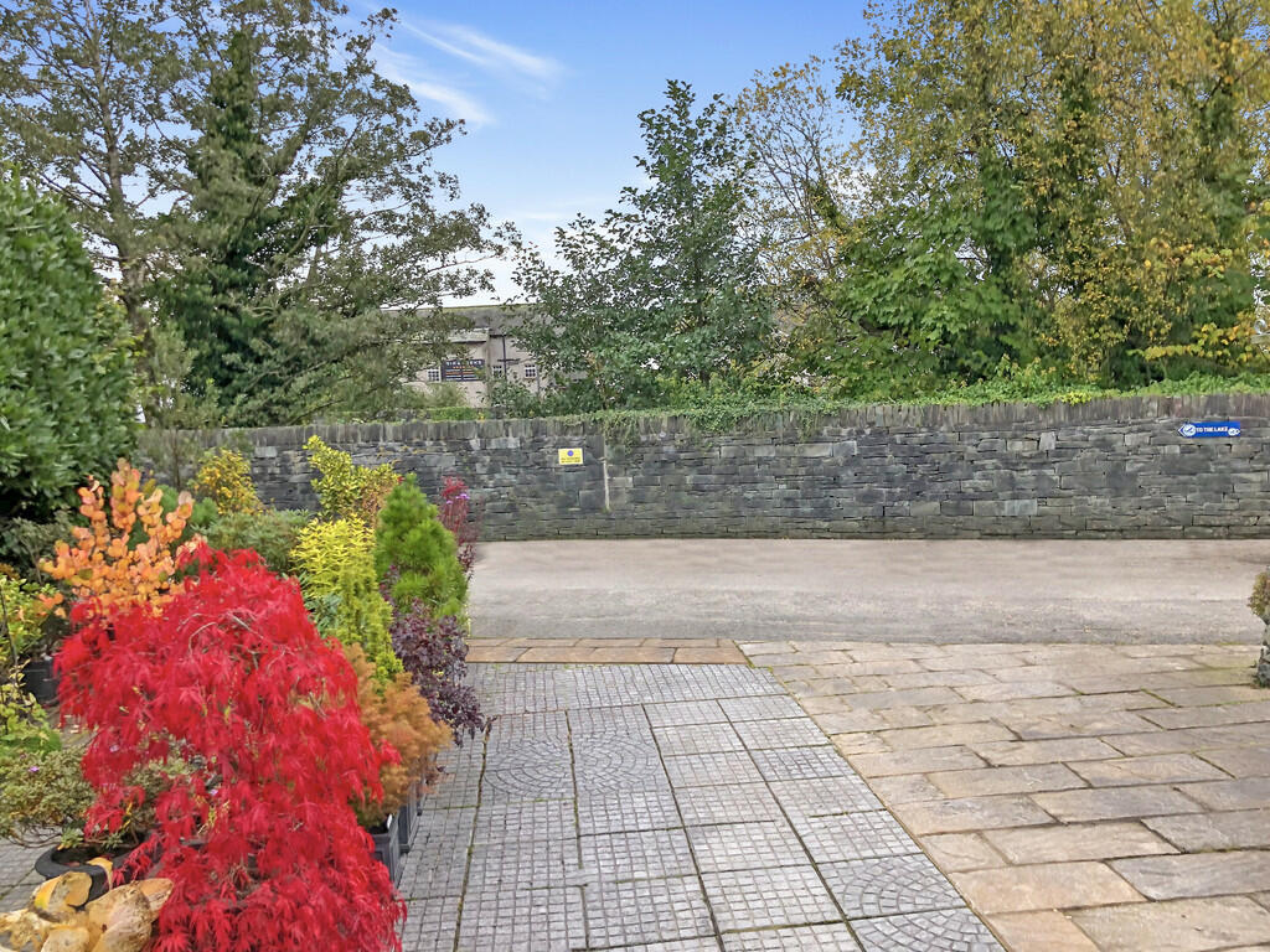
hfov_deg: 63.4
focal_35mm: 28
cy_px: 476
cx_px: 635
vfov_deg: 49.7
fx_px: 1027
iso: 20
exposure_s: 1/227
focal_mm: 4
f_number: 1.8
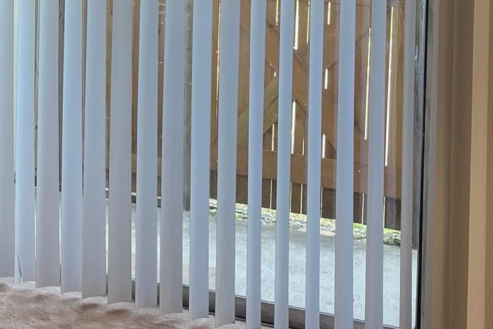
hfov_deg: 24.0
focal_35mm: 76
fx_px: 1041
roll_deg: -0.7
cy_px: -39
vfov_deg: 17.3
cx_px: -114
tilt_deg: -0.8
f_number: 1.6
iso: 80
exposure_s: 1/120
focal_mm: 4.2
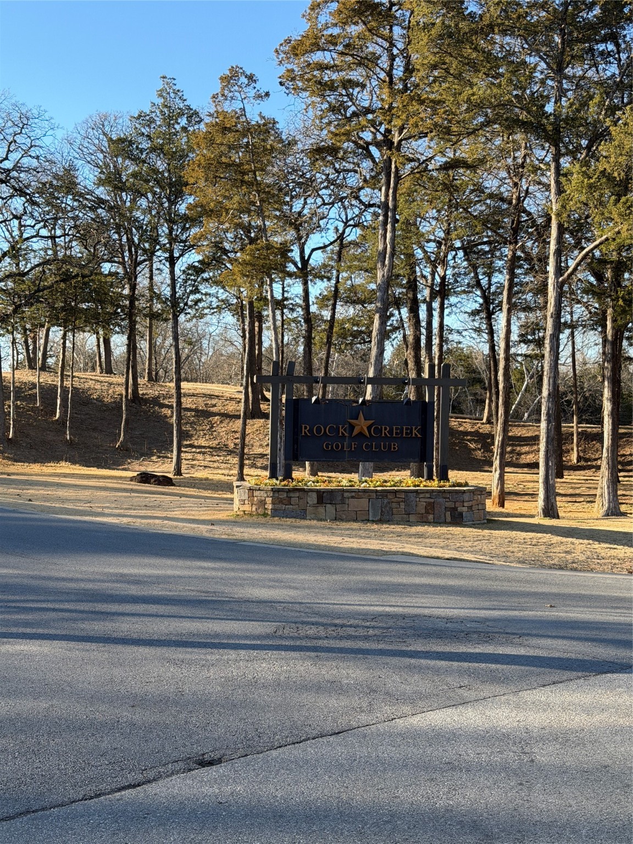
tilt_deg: -1.5
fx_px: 1170
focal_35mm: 48
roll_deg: +1.8
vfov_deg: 39.7
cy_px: 422
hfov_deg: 30.3
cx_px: 316
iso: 80
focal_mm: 6.76
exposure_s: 1/1264
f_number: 1.78
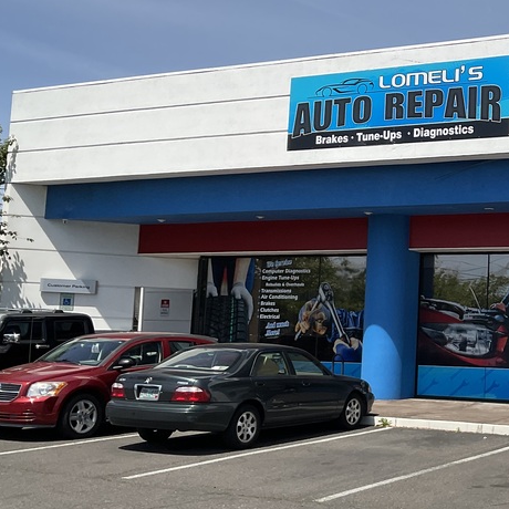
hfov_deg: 28.0
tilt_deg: +6.2
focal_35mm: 57
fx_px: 948
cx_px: 524
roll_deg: -1.6
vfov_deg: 30.0
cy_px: 235
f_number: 1.8
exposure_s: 1/2959
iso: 20
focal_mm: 3
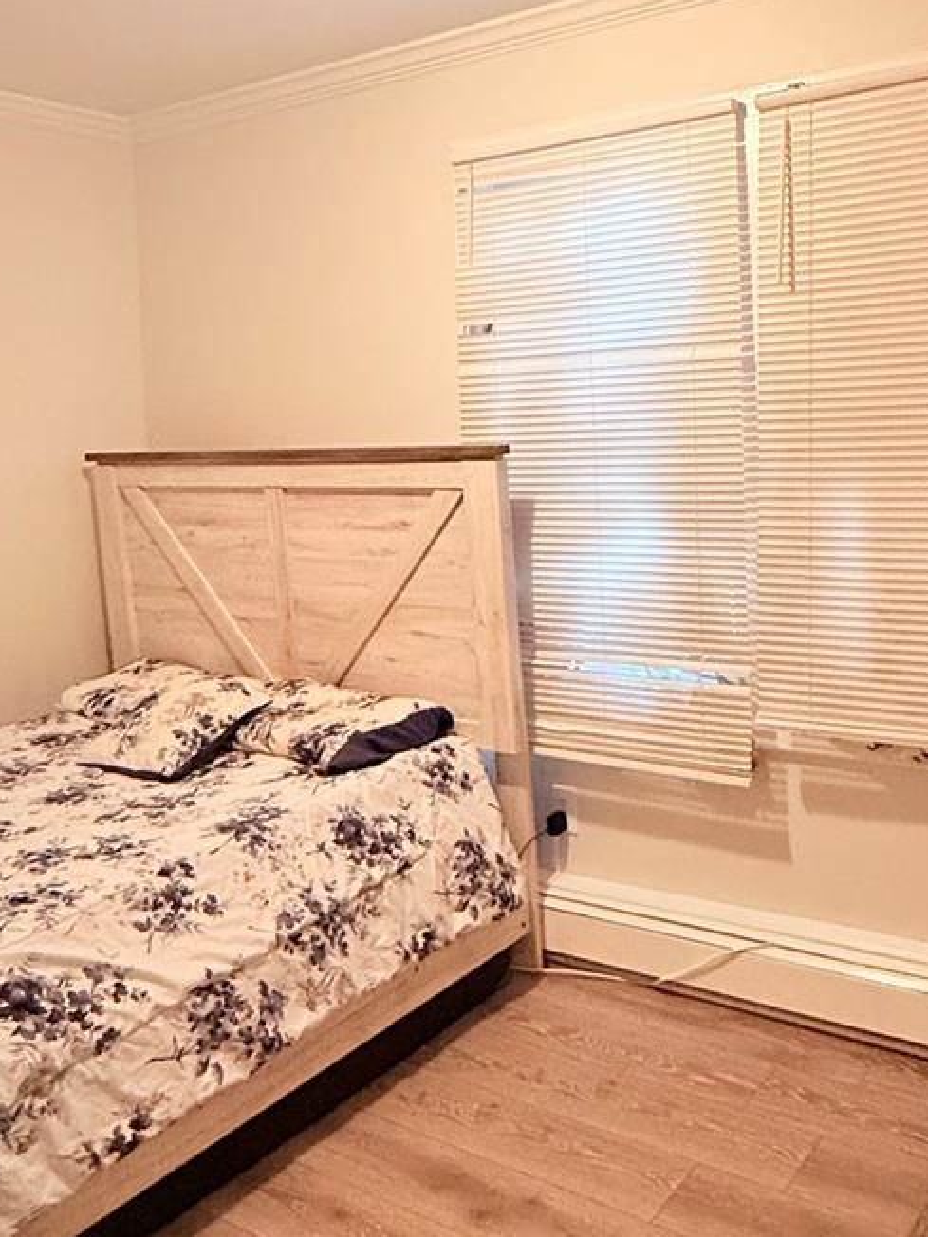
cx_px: 607
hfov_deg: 42.5
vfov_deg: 55.0
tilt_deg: -1.9
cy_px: 508
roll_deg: +1.8
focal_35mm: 33
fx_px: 1180
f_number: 2.2
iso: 640
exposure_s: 1/60
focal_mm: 2.22
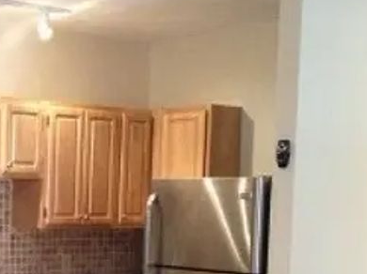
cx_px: -74
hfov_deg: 20.0
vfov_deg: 15.7
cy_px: 277
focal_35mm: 92
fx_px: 975
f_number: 2.4
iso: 320
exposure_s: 1/20
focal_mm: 4.28
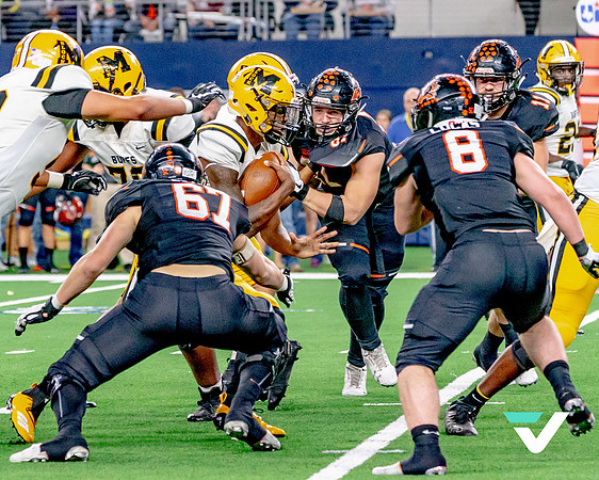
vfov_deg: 4.7
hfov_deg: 5.8
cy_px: 182
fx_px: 5874
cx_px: 130
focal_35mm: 331
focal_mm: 194
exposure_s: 1/1500
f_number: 5.6
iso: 5000
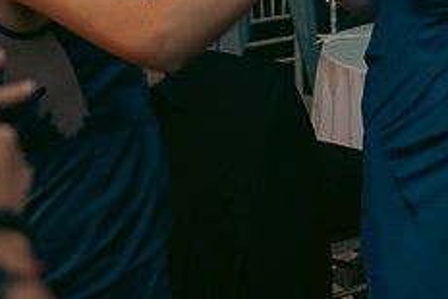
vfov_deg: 9.7
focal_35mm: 140
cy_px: -67
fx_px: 1743
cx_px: 423
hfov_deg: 14.5
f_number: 3.5
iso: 800
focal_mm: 56
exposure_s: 1/160
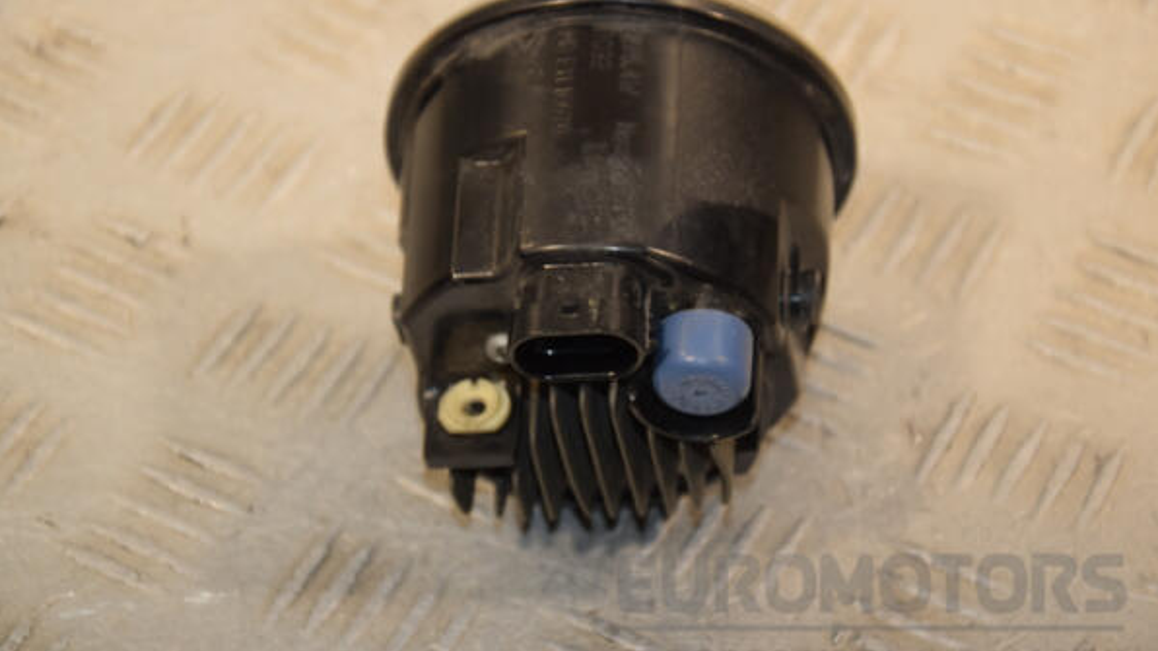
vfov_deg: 9.0
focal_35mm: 135
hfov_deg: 16.0
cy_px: 325
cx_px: 581
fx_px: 4130
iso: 800
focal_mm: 85
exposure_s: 1/200
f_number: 6.3
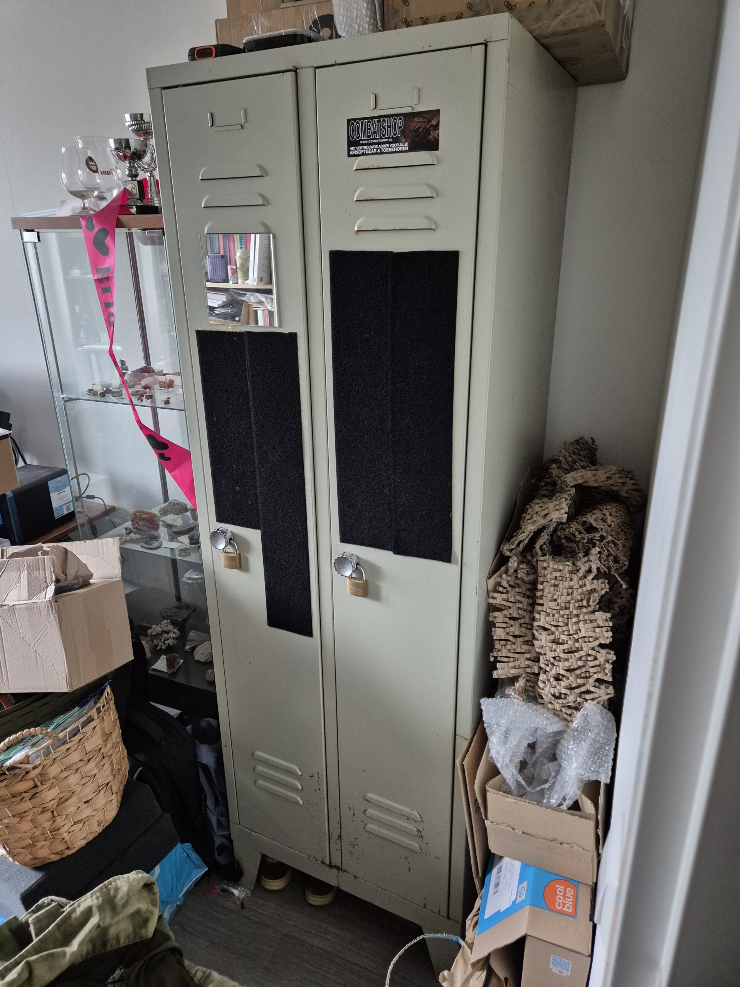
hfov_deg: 58.9
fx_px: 656
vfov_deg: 73.9
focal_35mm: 23
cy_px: 494
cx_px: 370
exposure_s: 1/100
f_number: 1.8
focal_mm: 5.4
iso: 800
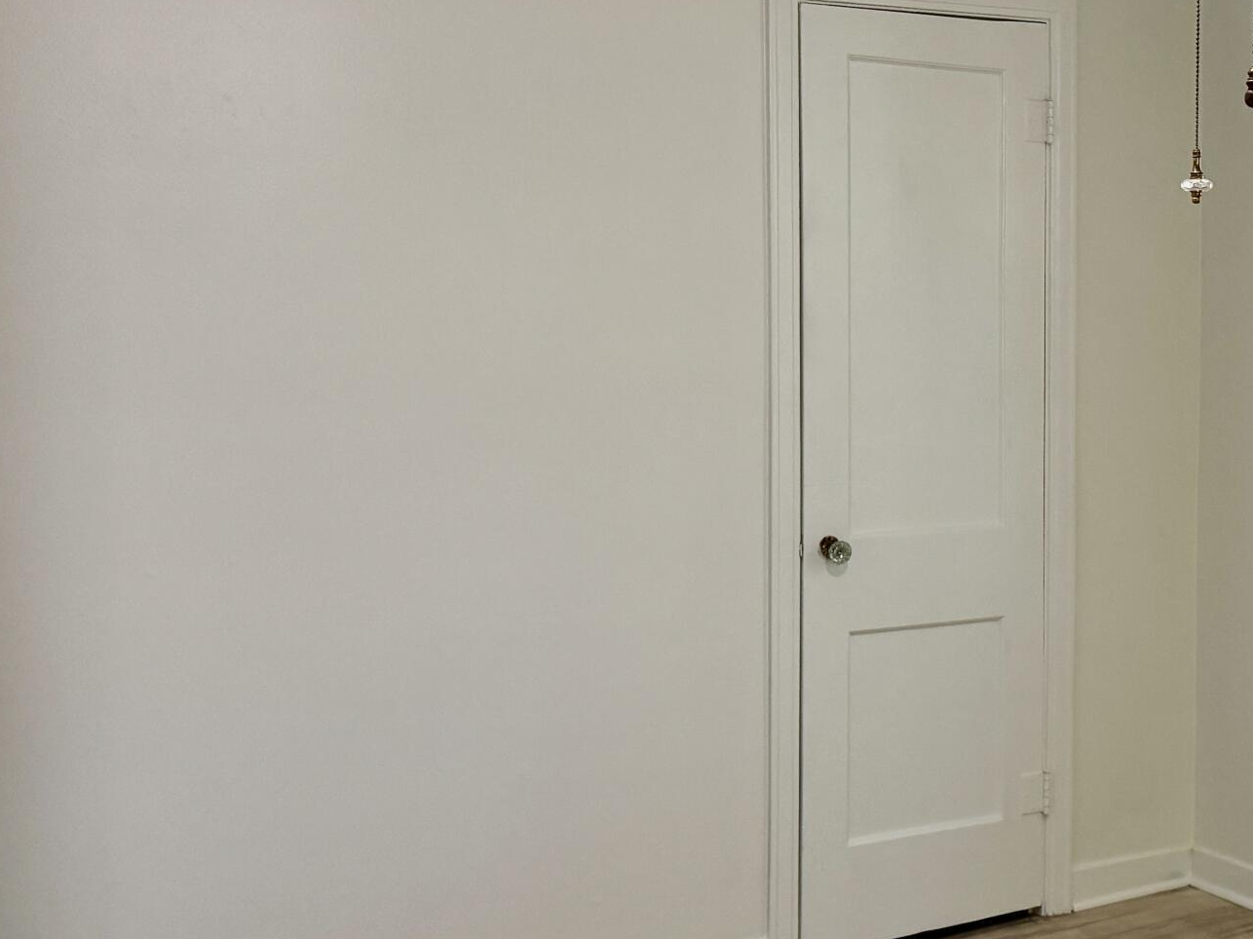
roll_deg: +0.2
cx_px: 1136
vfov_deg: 26.1
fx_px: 2027
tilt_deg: -4.2
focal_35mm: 56
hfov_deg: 32.6
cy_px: 431
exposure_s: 1/120
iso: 200
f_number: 1.78
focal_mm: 6.76
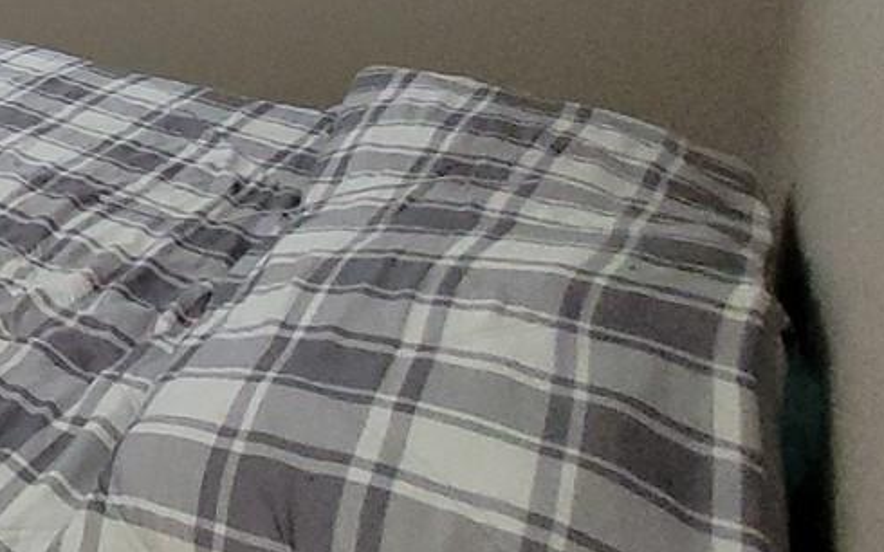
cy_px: -150
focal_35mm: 45
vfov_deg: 25.1
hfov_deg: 27.3
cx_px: -494
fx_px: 1084
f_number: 2.2
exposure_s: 1/60
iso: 250
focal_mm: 1.74
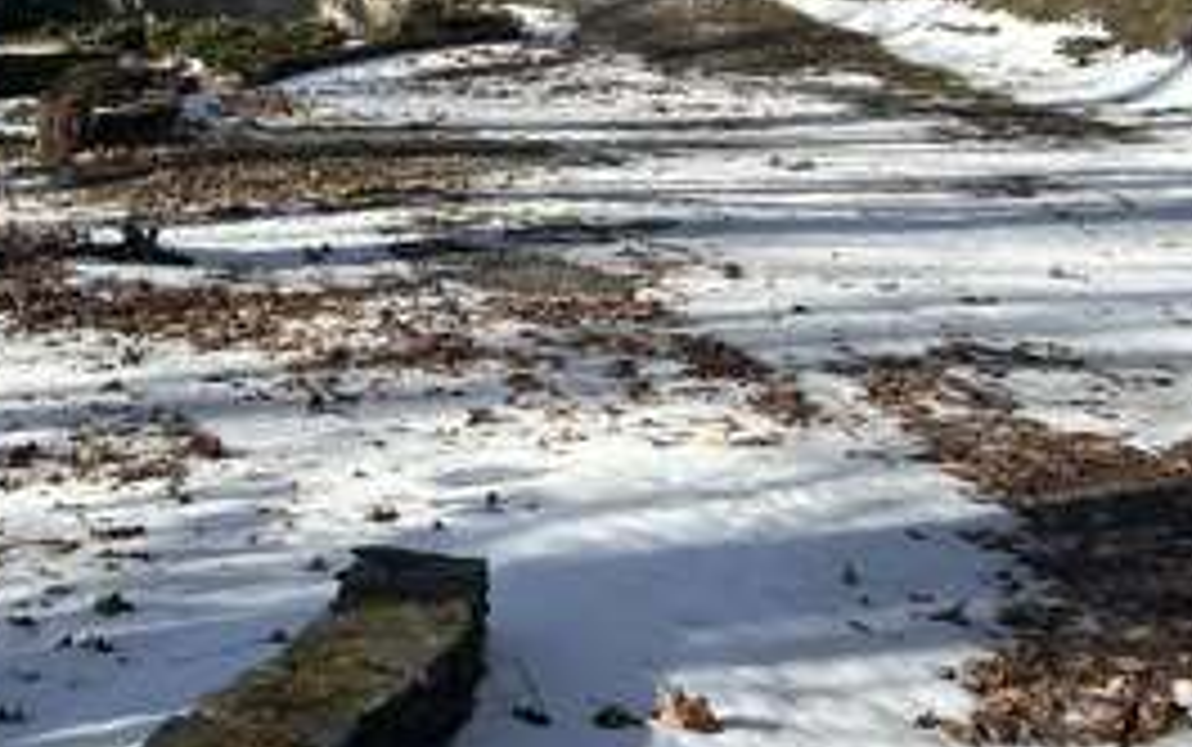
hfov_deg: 28.1
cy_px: -99
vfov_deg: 17.7
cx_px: 173
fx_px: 2308
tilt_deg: -0.2
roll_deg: -2.6
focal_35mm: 71
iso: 50
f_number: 1.5
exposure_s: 1/1431
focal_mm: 5.7
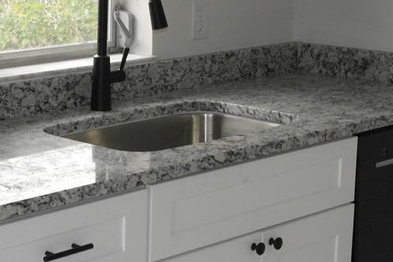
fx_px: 1080
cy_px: 68
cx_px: -29
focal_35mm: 99
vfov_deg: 13.8
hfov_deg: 19.8
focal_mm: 20
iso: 800
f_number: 10
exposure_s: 1/125
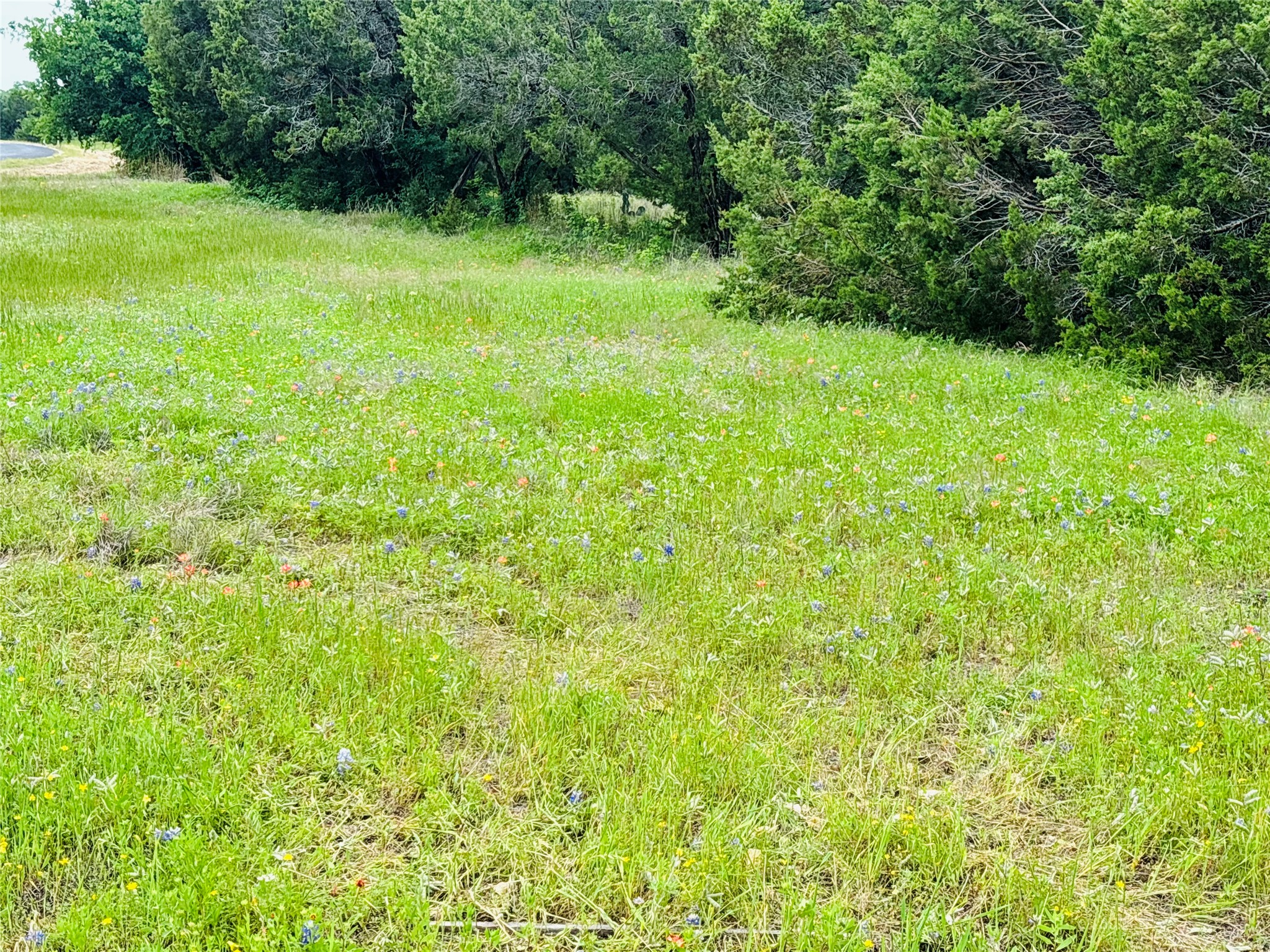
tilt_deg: -10.4
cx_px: 635
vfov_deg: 28.0
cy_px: 476
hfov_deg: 36.8
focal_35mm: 52
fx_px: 1908
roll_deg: +1.1
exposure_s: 1/675
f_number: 1.6
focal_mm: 5.96
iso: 32
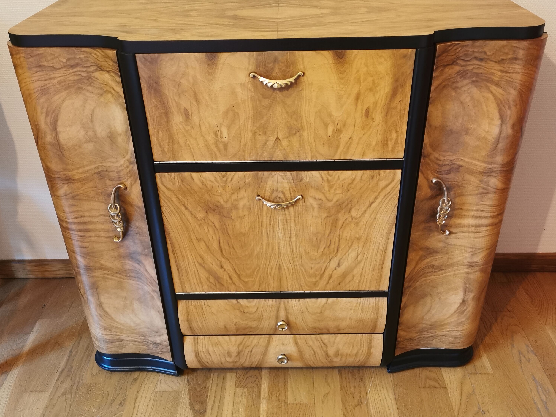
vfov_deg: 42.9
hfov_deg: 55.3
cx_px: 286
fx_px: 530
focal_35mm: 33
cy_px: 198
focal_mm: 5.56
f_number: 1.6
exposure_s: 1/33.3
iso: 320
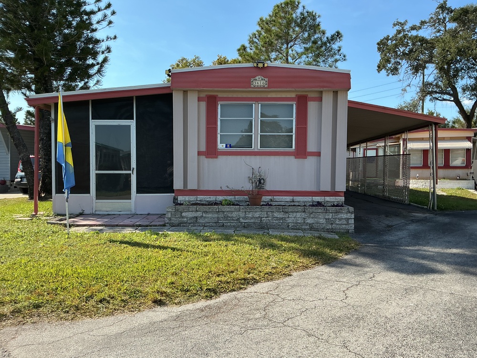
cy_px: 179
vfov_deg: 48.2
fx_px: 400
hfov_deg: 61.7
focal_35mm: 29
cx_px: 238
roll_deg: -0.2
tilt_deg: -1.3
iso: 25
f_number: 1.8
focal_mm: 3
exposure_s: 1/1098
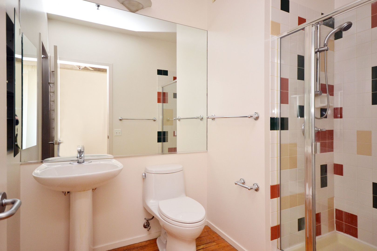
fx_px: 204
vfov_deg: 63.2
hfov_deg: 85.4
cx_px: 188
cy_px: 126
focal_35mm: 20
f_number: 4.5
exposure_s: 1/3
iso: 800
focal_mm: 13
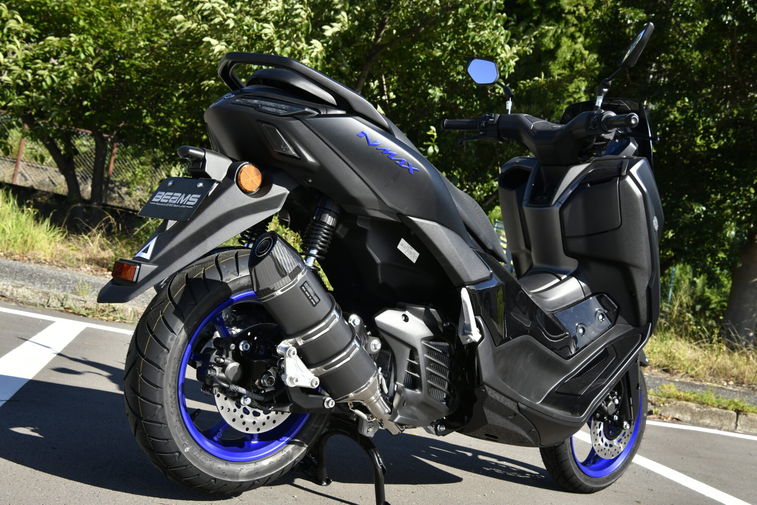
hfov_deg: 46.4
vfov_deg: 31.9
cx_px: 378
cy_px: 252
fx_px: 883
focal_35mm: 42
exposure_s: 1/640
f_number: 11
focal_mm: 42
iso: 640
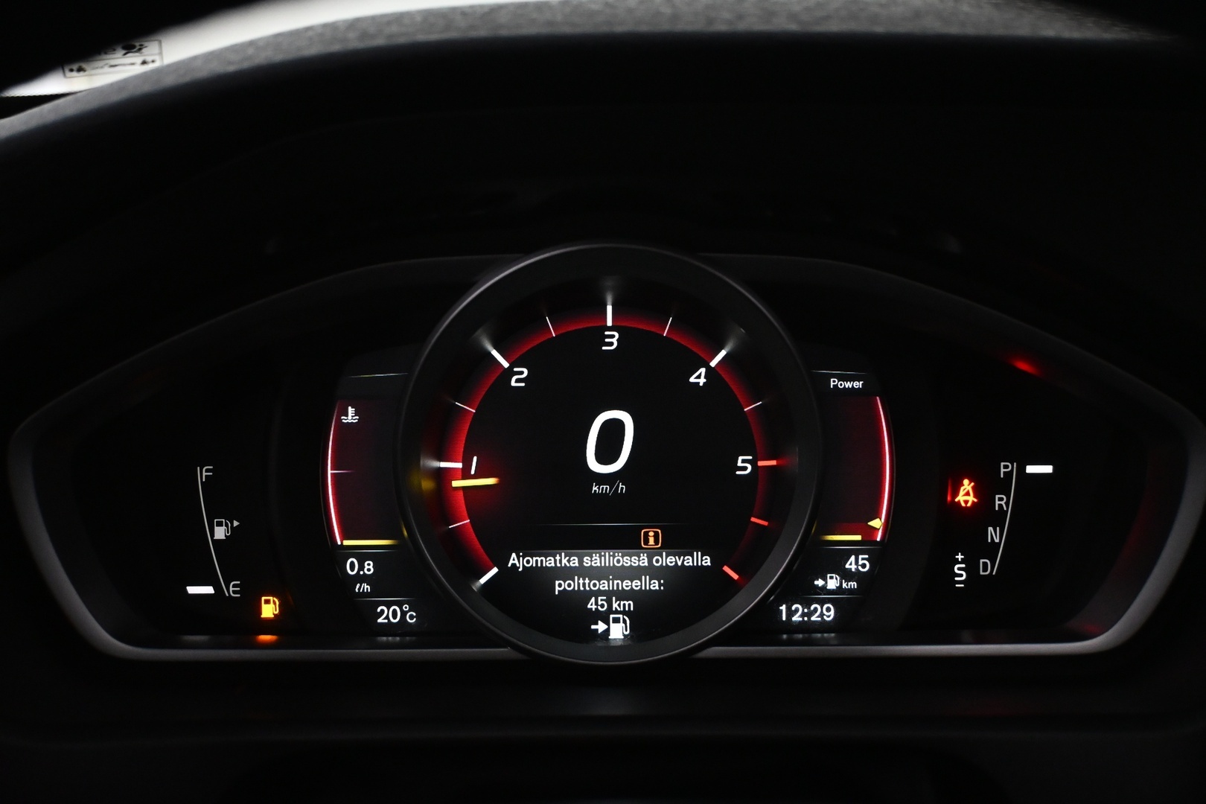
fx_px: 1633
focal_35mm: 49
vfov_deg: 27.7
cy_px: 402
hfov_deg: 40.5
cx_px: 603
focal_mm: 32.5
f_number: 5
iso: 3200
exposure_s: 1/80
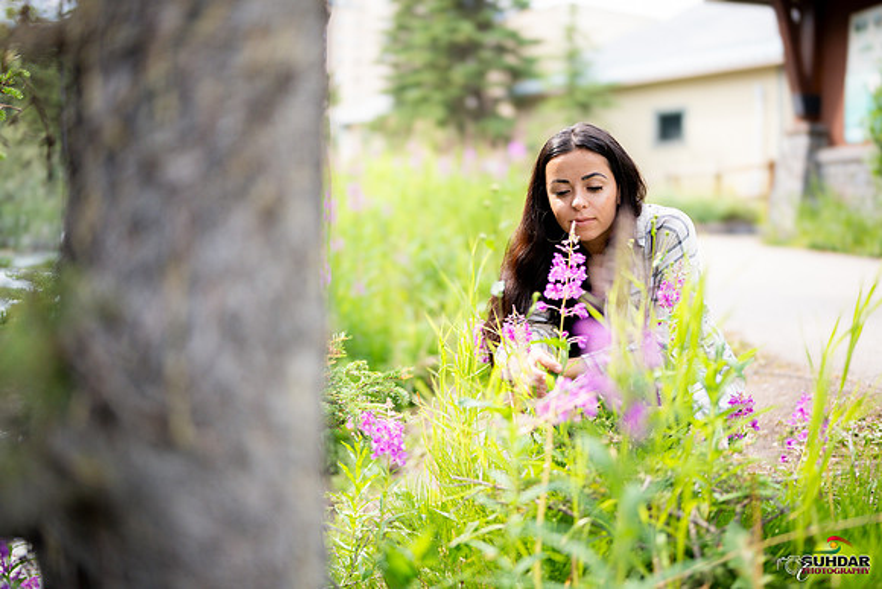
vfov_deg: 37.9
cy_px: 294
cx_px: 441
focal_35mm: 35
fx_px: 858
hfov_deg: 54.4
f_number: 1.2
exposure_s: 1/3200
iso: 200
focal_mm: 35
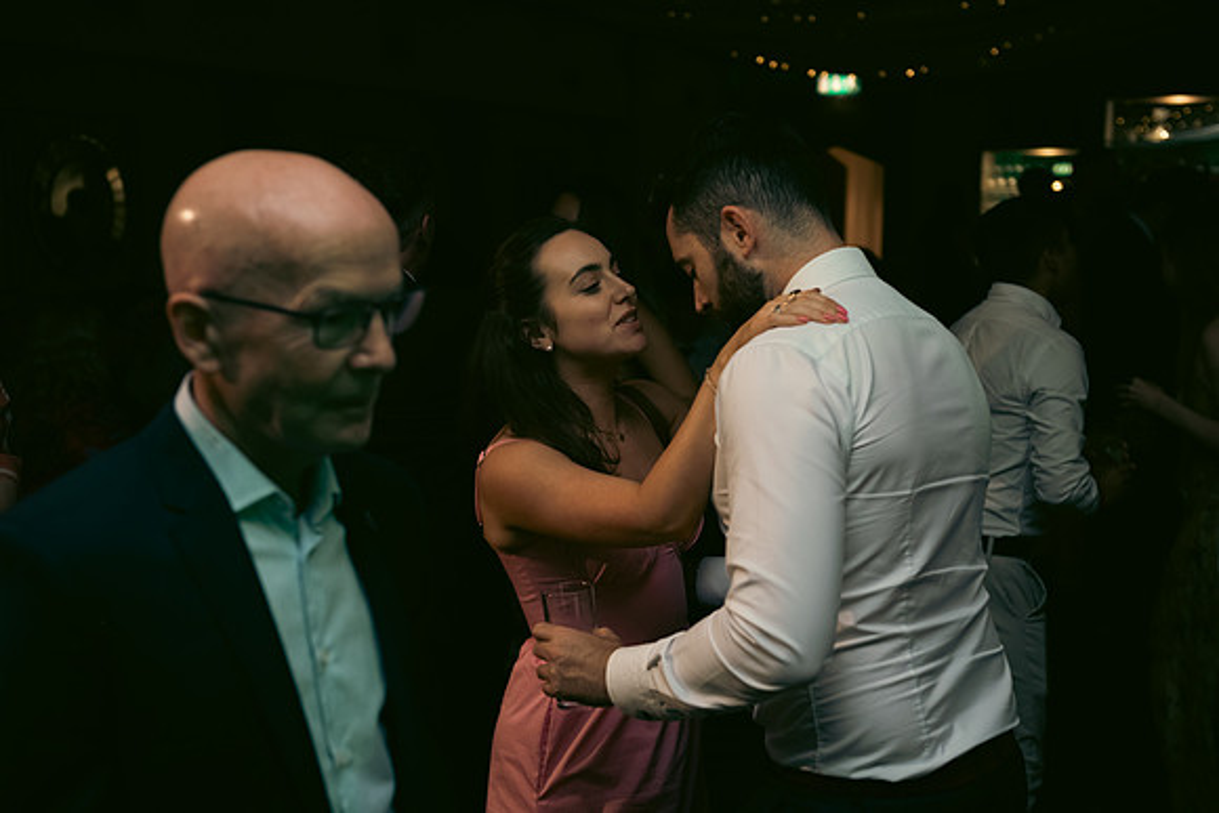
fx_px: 1626
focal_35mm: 48
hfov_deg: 41.1
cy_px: 406
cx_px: 610
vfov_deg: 28.1
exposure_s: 1/160
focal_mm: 48
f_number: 3.5
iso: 800
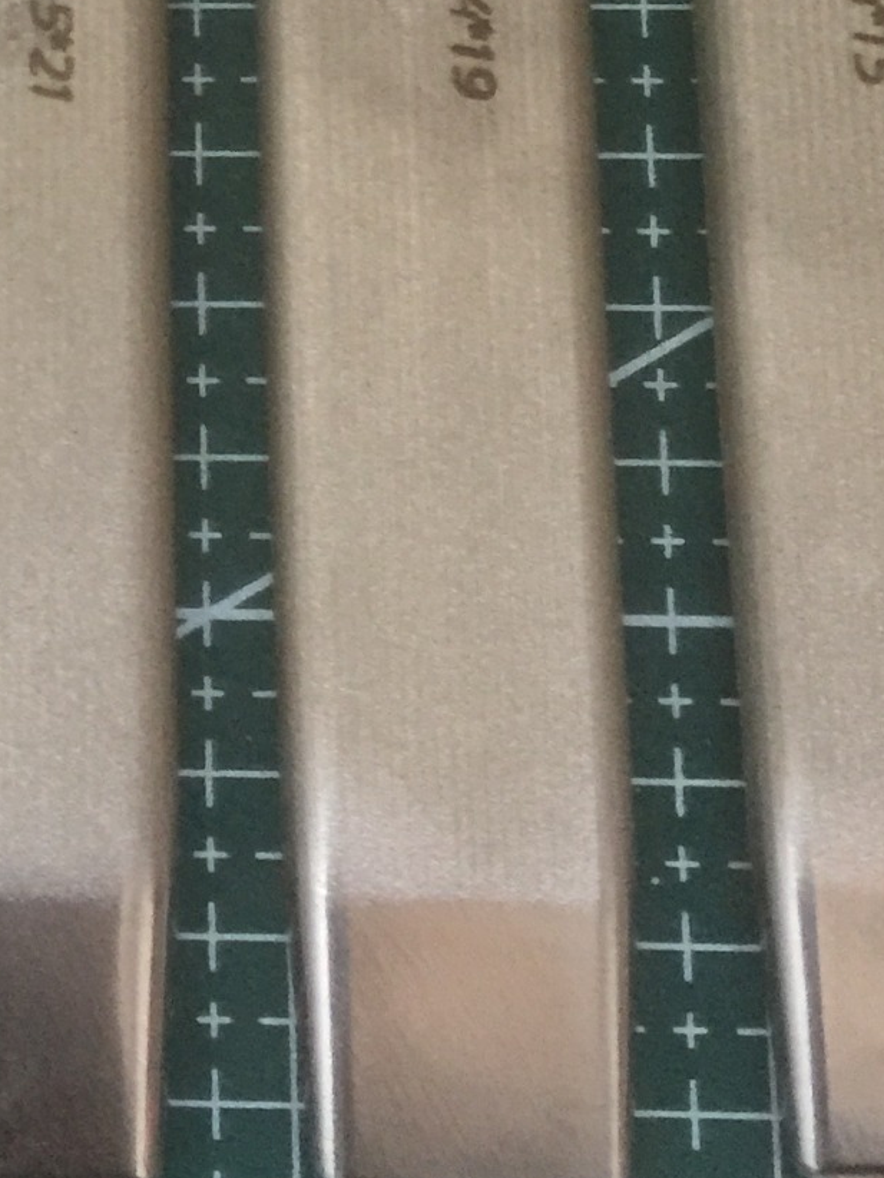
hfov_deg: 15.1
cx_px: -199
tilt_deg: -80.5
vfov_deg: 19.9
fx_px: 3199
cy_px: -146
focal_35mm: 94
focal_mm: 4.15
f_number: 2.2
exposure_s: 1/8
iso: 160
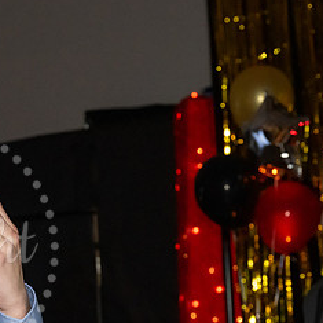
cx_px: -73
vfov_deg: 15.9
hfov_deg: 15.4
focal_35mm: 109
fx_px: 1151
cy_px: 248
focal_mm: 52
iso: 6400
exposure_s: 1/100
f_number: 5.6
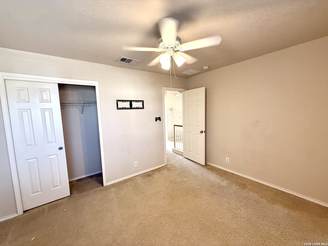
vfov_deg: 85.7
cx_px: 164
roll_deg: +1.9
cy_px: 123
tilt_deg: -5.5
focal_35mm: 14
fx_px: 133
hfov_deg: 102.1
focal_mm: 2.22
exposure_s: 1/120
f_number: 2.2
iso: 320
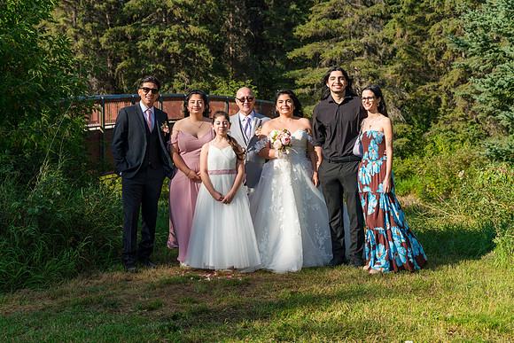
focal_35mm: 60
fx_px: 857
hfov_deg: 33.4
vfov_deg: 22.6
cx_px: 257
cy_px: 172
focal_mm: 60
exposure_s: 1/640
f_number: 5.6
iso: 250
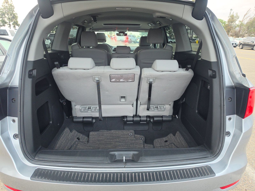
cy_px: 96
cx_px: 128
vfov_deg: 58.9
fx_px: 169
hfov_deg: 73.9
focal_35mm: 23
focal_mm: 6.5
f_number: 1.4
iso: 98
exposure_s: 1/119
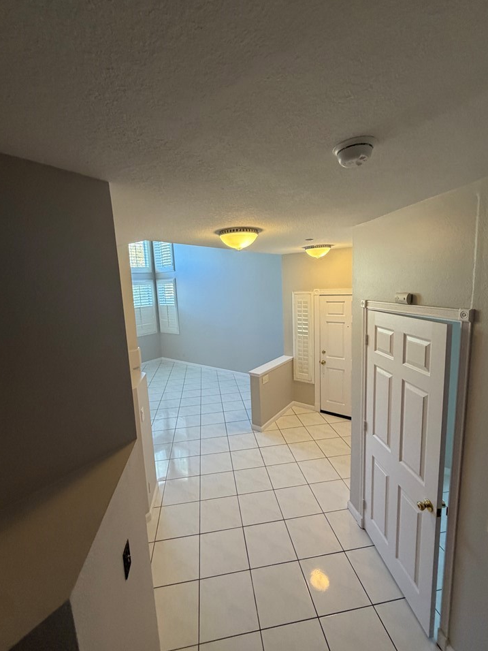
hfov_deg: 81.7
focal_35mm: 15
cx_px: 243
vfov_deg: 98.2
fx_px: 282
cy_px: 324
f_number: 2.2
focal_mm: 2.22
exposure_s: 1/120
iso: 320
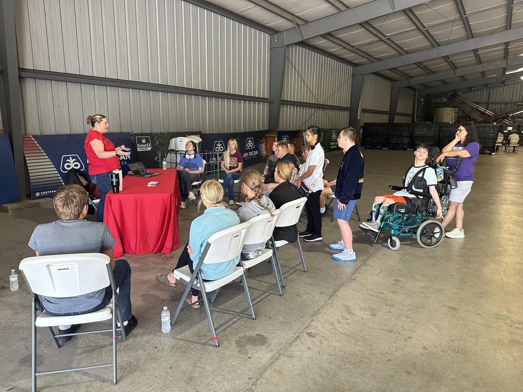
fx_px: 363
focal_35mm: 24
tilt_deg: -11.7
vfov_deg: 56.8
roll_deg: -0.4
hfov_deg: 71.6
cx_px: 262
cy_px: 196
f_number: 1.78
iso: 250
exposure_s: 1/108
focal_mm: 6.86
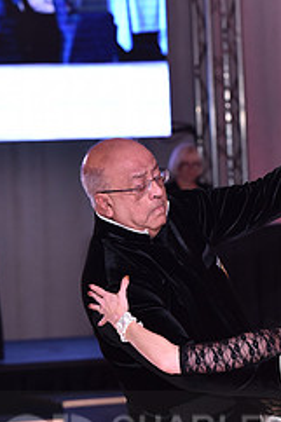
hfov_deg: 5.4
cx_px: 219
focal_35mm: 252
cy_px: 450
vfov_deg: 8.1
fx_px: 2954
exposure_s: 1/250
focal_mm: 105
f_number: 4.5
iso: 1600
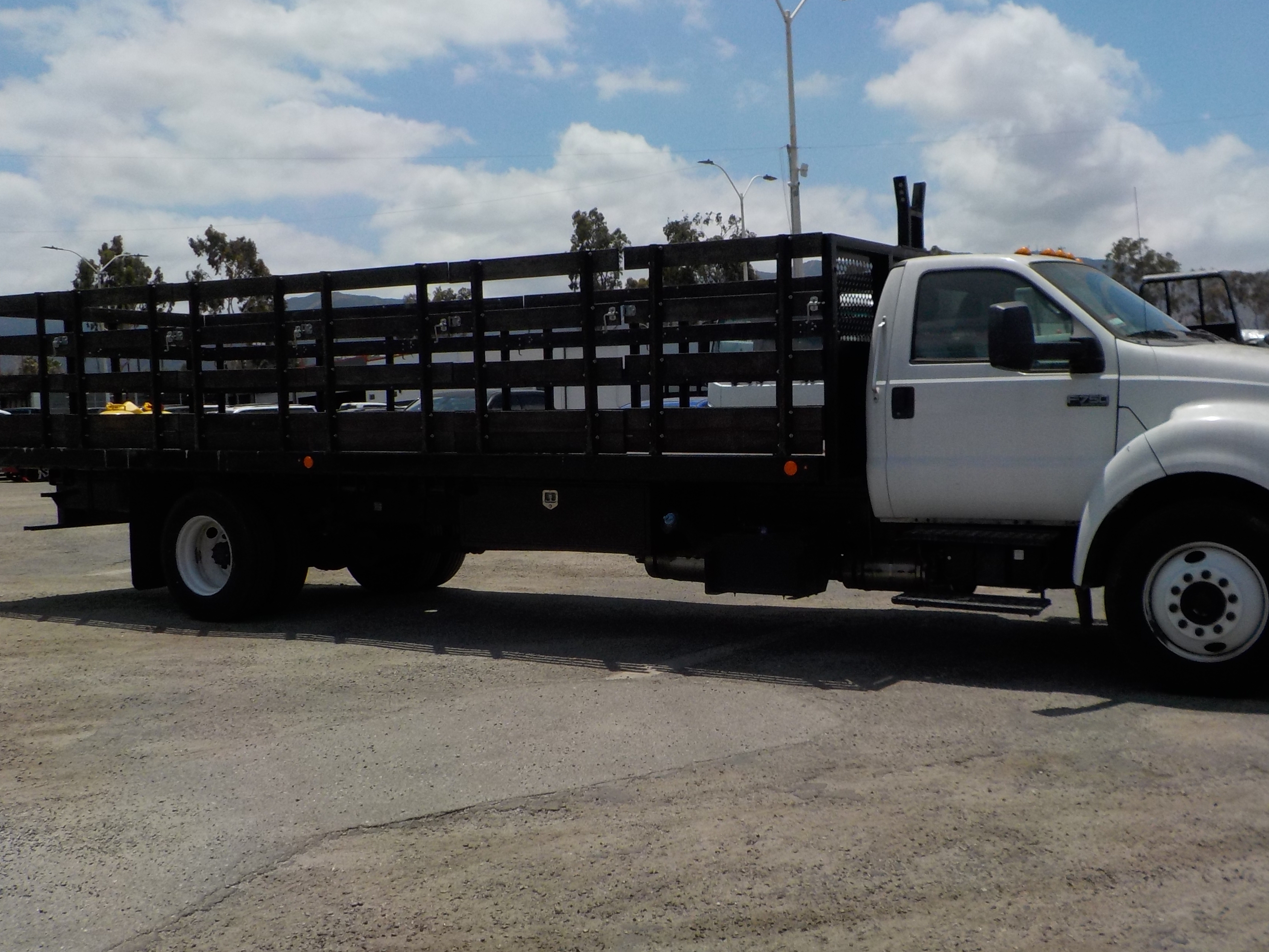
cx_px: 720
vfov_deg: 38.6
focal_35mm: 37
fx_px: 1356
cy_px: 516
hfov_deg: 50.0
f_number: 3.3
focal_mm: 4.1
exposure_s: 1/1600
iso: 125
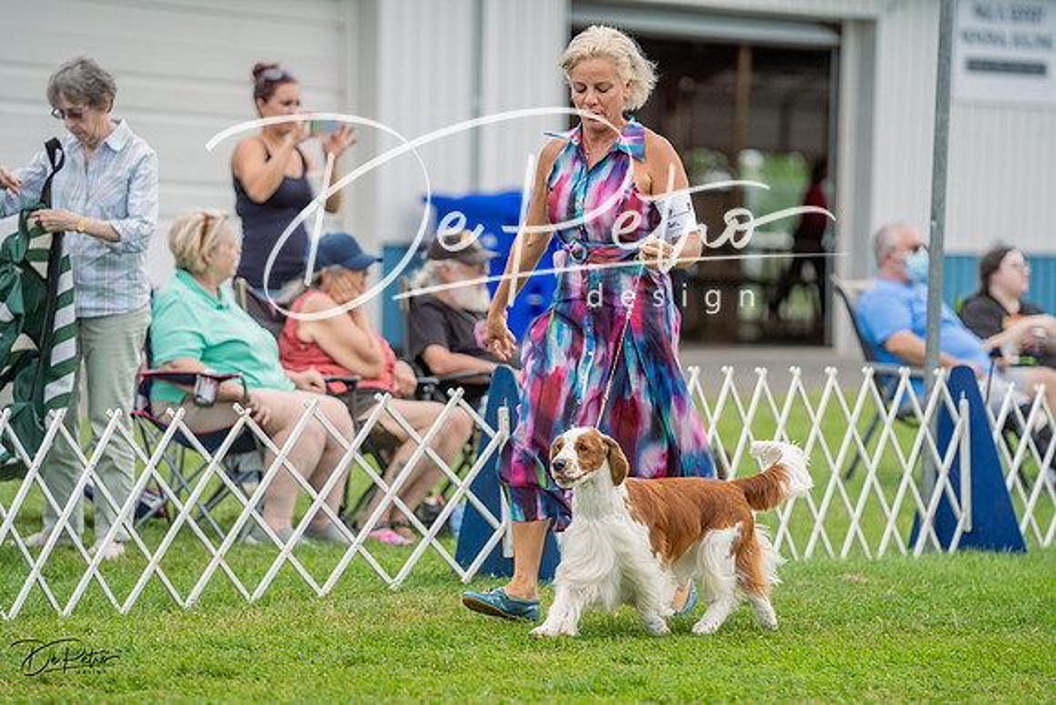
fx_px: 5868
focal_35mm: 200
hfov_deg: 10.3
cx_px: 528
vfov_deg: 6.9
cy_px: 352
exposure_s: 1/1250
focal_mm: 200
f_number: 3.5
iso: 400
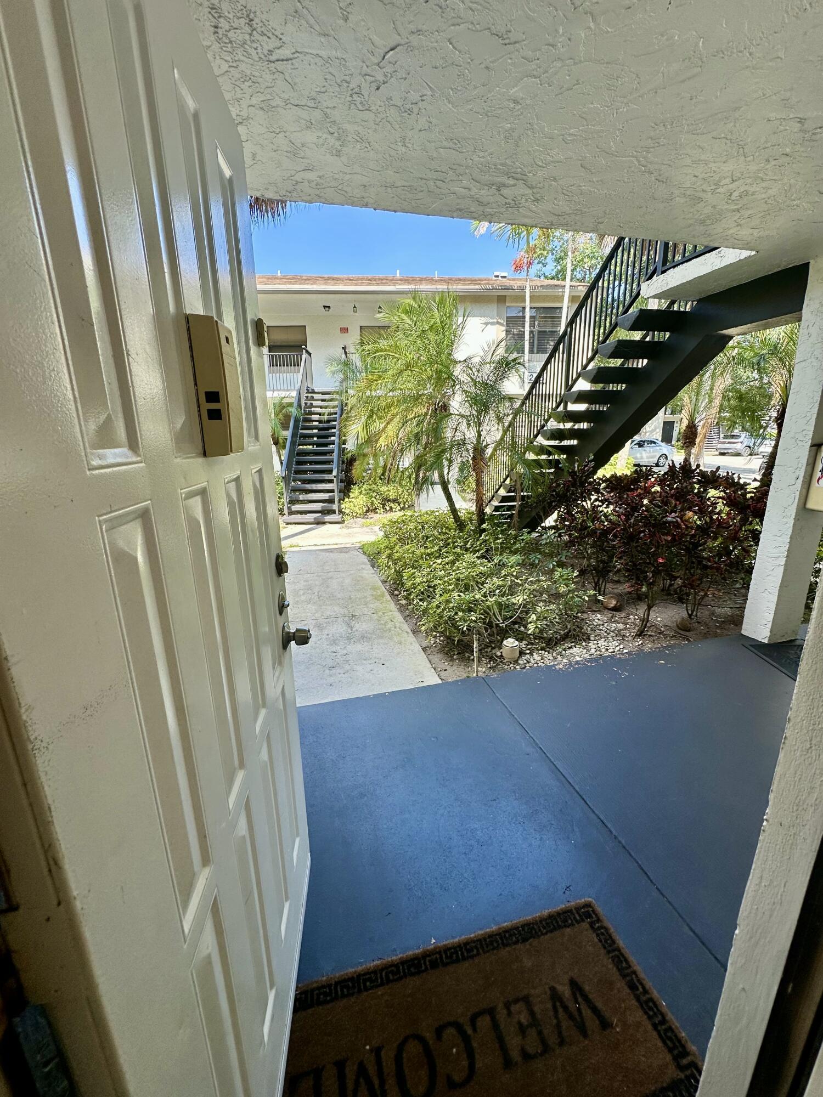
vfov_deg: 102.1
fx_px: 444
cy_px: 548
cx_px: 412
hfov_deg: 85.7
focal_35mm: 14
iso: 40
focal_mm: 2.22
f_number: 2.2
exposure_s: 1/224
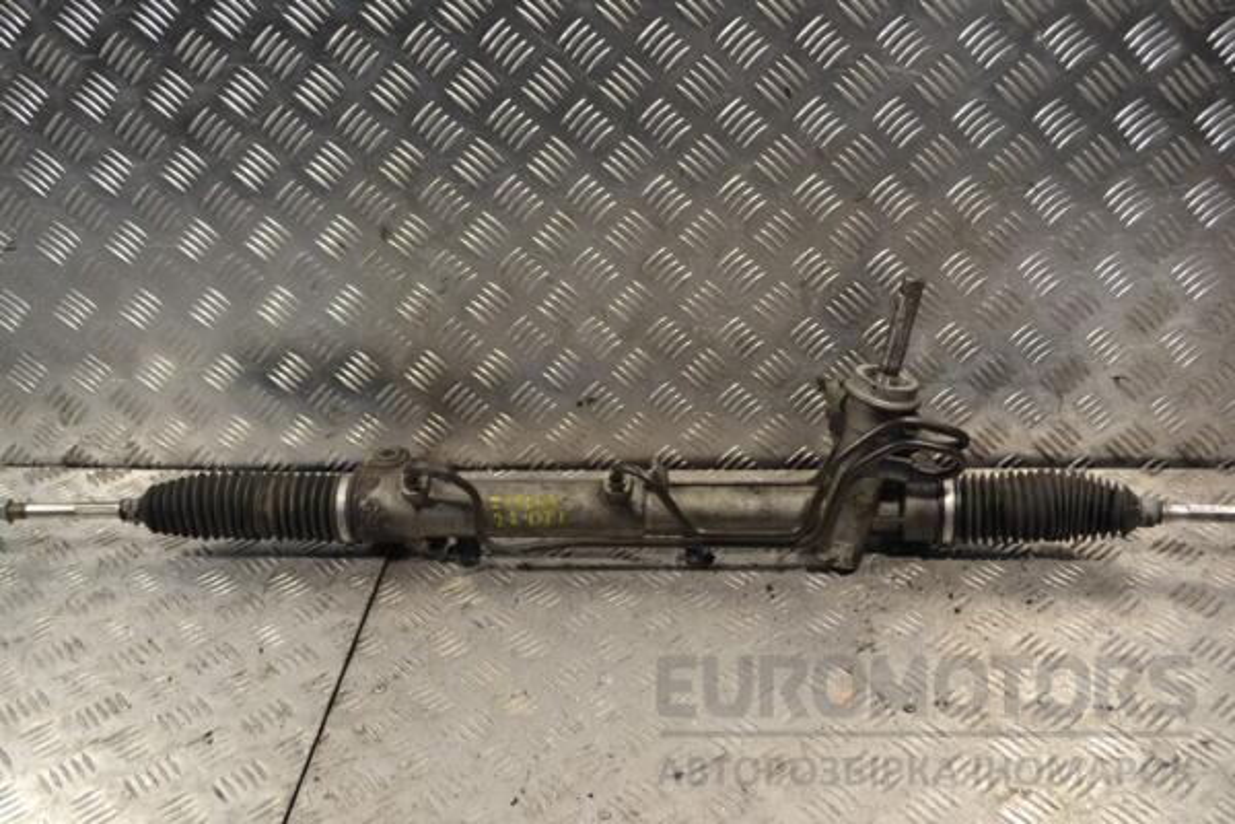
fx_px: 1338
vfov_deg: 34.2
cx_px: 618
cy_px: 412
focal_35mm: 39
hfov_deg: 49.6
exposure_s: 1/125
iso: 400
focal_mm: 26
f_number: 5.6
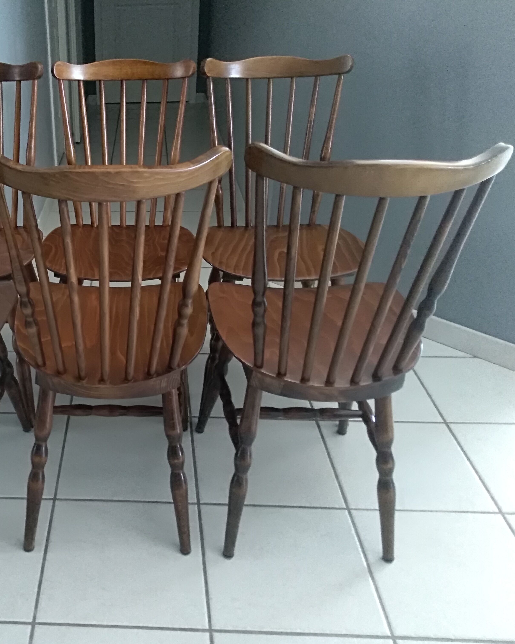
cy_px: 333
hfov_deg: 40.4
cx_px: 99
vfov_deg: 51.5
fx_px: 667
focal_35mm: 35
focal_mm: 3.54
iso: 706
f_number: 2
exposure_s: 1/30
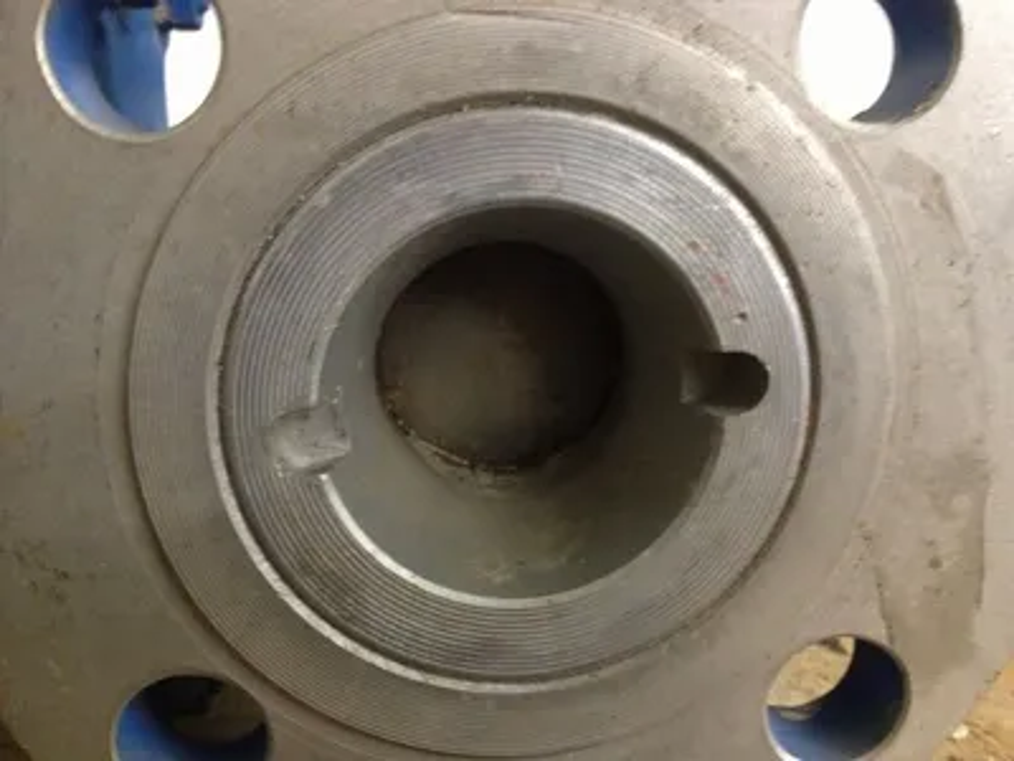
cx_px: 507
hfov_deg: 52.6
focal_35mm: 35
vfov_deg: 40.7
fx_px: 1025
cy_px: 380
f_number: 2.4
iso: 320
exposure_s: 1/20
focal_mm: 4.28
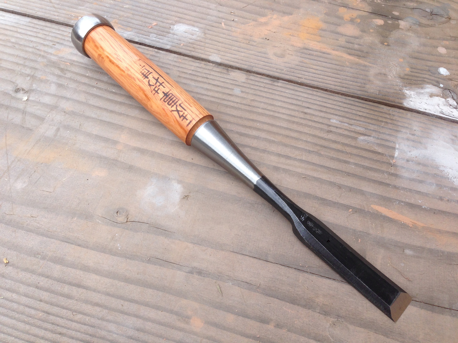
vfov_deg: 42.9
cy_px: 172
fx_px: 437
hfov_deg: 55.4
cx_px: 229
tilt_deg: -57.2
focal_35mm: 33
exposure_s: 1/547
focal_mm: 4.12
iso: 50
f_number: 2.4
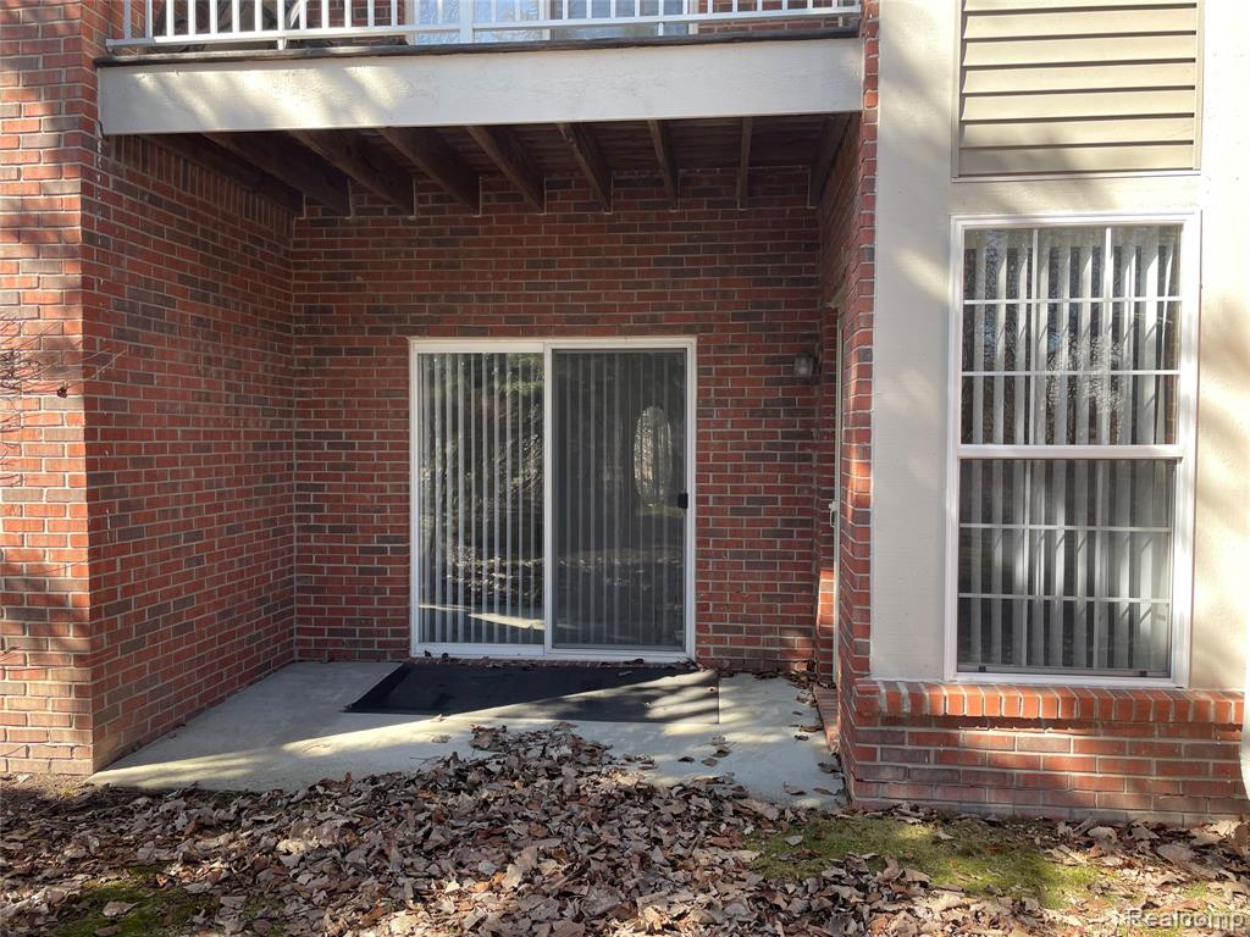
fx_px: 939
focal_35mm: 26
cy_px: 468
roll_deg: +0.5
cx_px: 625
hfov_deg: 67.3
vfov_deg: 53.1
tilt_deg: -2.3
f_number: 1.6
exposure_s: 1/375
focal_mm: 4.2
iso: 32
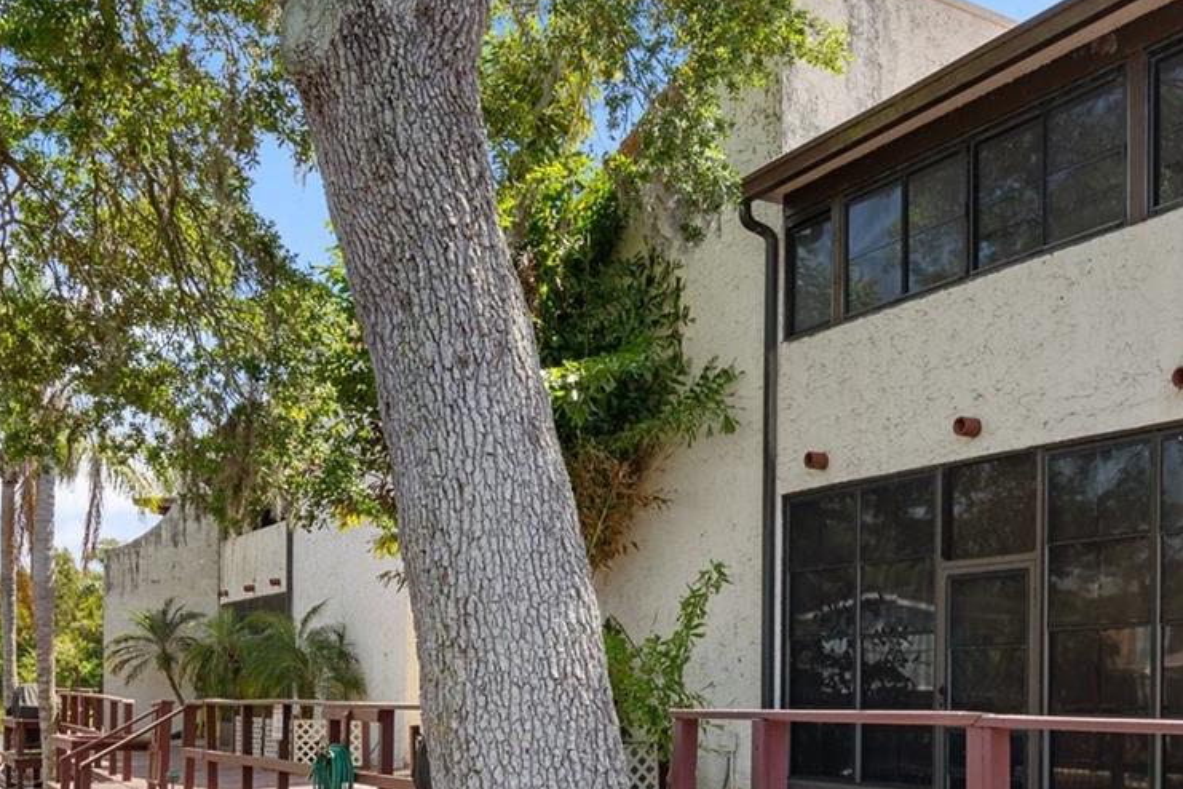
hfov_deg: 46.6
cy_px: 682
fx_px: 1347
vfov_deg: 31.4
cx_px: 790
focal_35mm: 41
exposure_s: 1/200
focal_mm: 19
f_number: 8
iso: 320
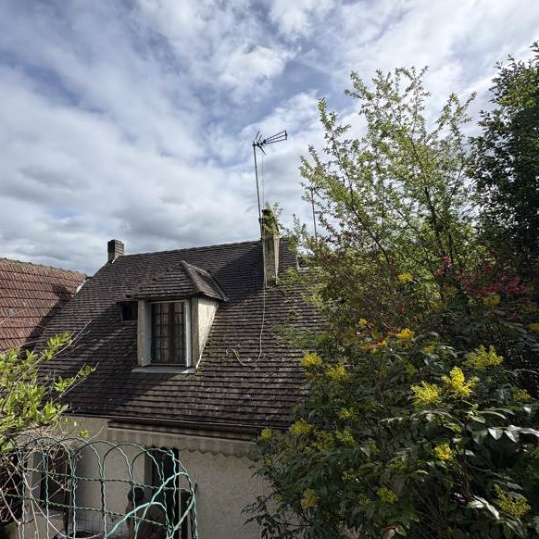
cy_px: 270
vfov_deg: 84.0
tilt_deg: +9.4
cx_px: 226
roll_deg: +2.4
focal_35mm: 17
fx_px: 299
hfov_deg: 83.3
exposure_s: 1/2674
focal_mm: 2.22
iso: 50
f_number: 2.2
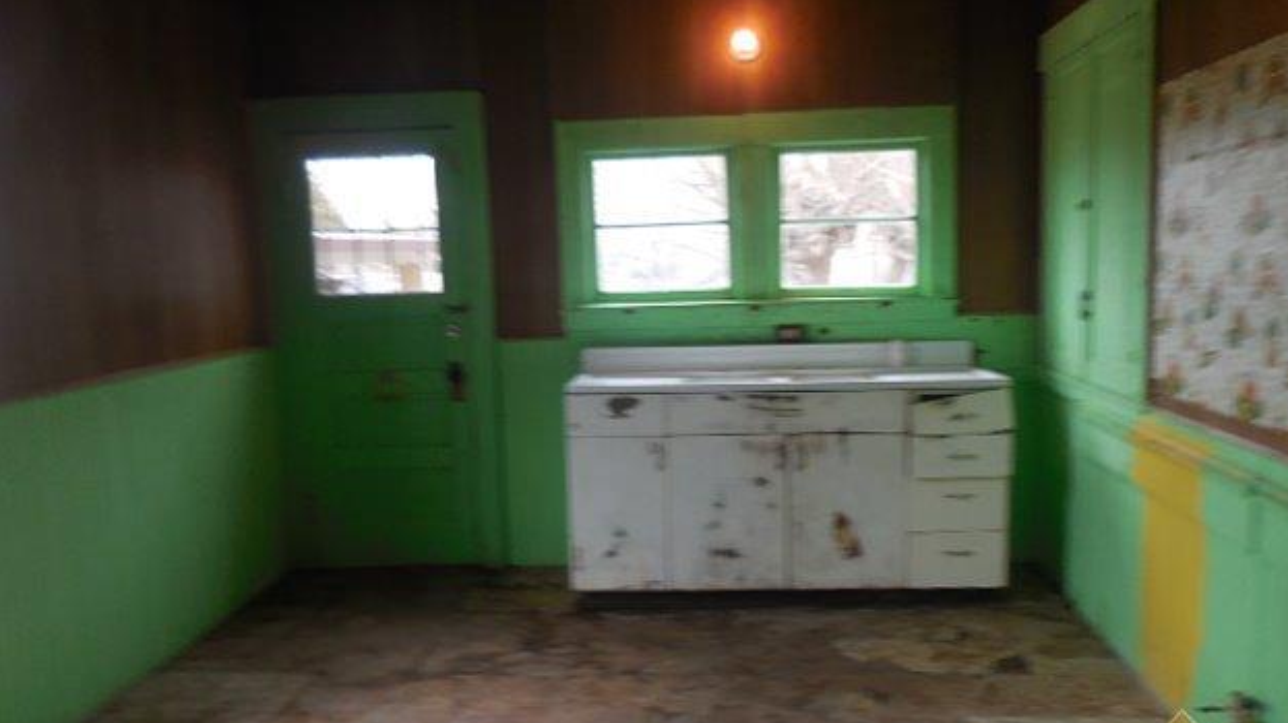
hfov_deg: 67.9
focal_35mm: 28
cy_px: 392
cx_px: 660
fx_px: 956
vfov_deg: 41.4
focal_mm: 4.5
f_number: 3.3
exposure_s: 1/40
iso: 125
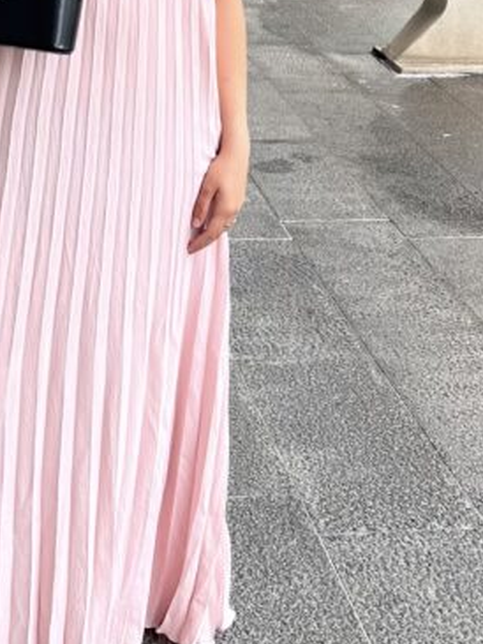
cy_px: 116
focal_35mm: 57
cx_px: 58
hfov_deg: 25.0
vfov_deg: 32.7
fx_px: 1060
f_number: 1.5
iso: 50
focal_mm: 5.7
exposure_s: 1/121
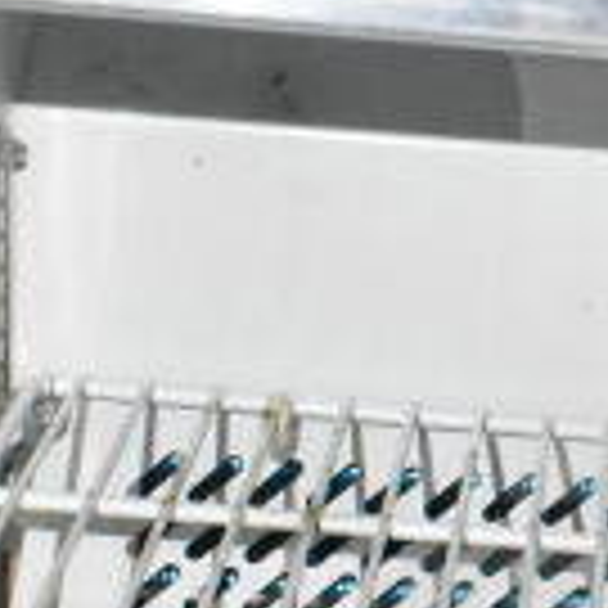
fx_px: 3438
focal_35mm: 173
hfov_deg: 9.8
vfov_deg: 10.1
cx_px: 905
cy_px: 401
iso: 11400
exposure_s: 1/30
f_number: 3.5
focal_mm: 20
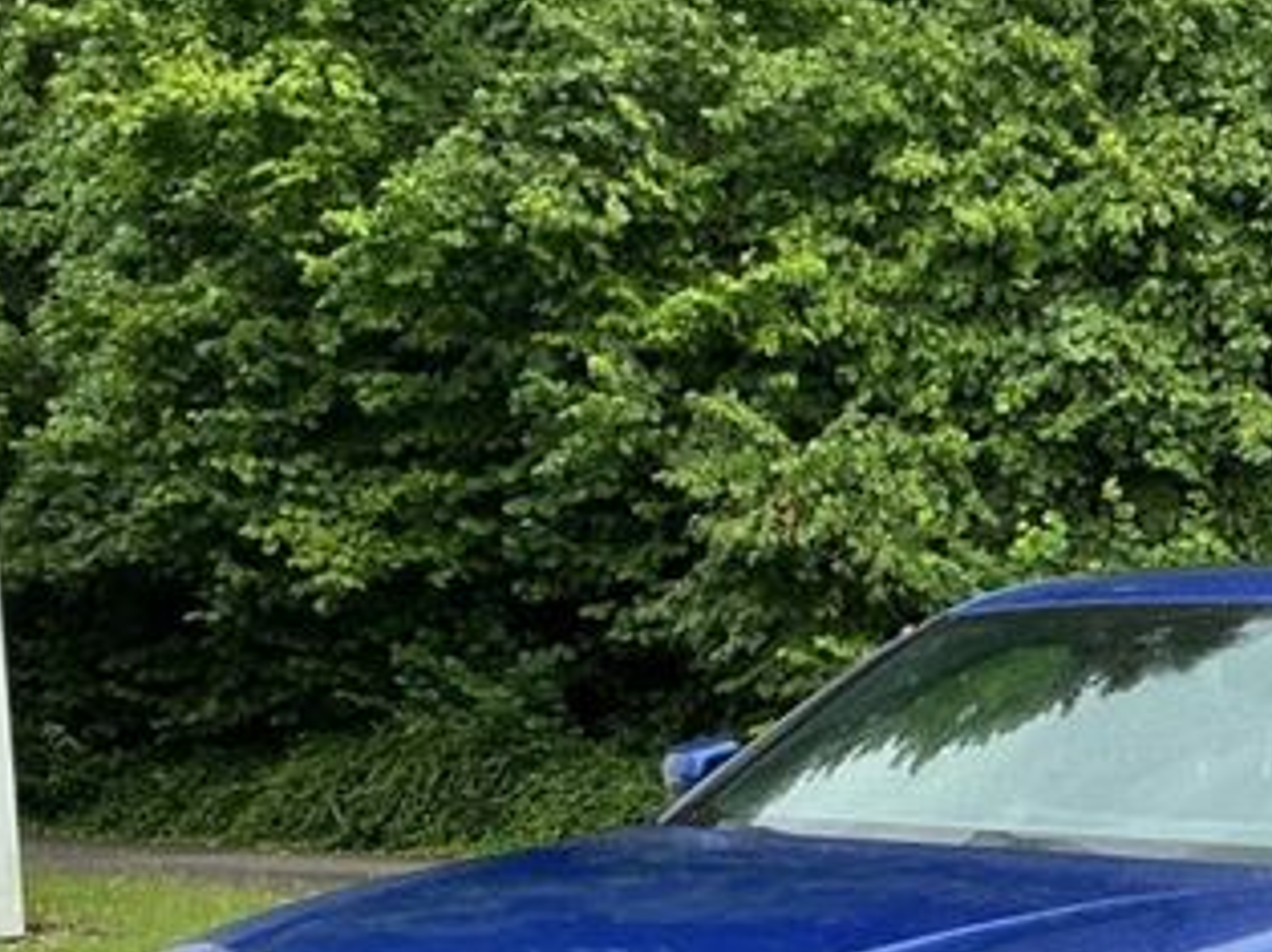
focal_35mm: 74
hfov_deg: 25.6
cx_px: 1114
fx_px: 2717
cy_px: 1134
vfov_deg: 18.8
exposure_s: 1/248
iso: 25
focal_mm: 3
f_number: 1.8
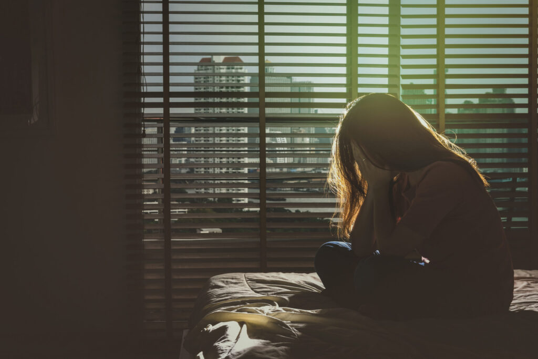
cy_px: 180
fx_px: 874
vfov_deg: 23.2
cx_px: 269
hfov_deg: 34.2
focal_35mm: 58
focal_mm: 39
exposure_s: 1/125
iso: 200
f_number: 8
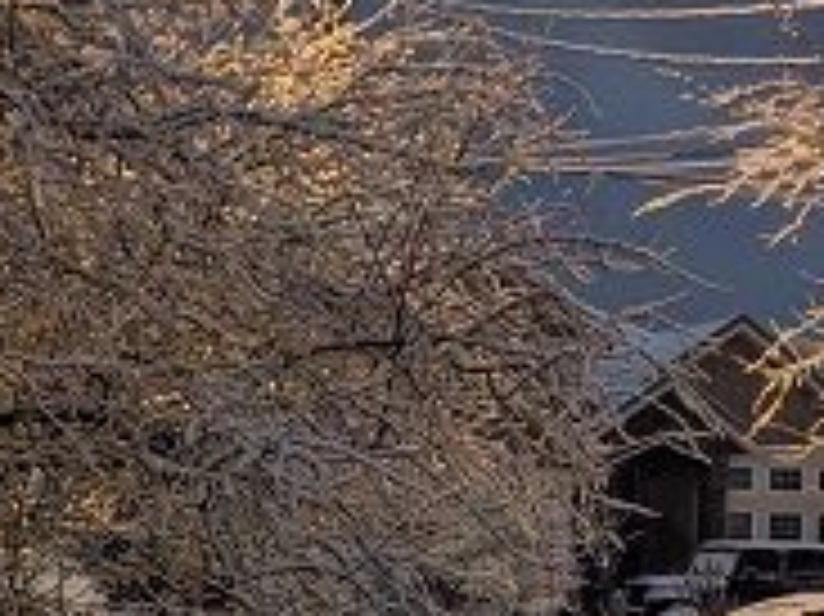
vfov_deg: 15.1
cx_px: 108
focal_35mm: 96
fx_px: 2284
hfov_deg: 20.1
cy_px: 609
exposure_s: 1/15
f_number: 1.73
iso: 988
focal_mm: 4.38
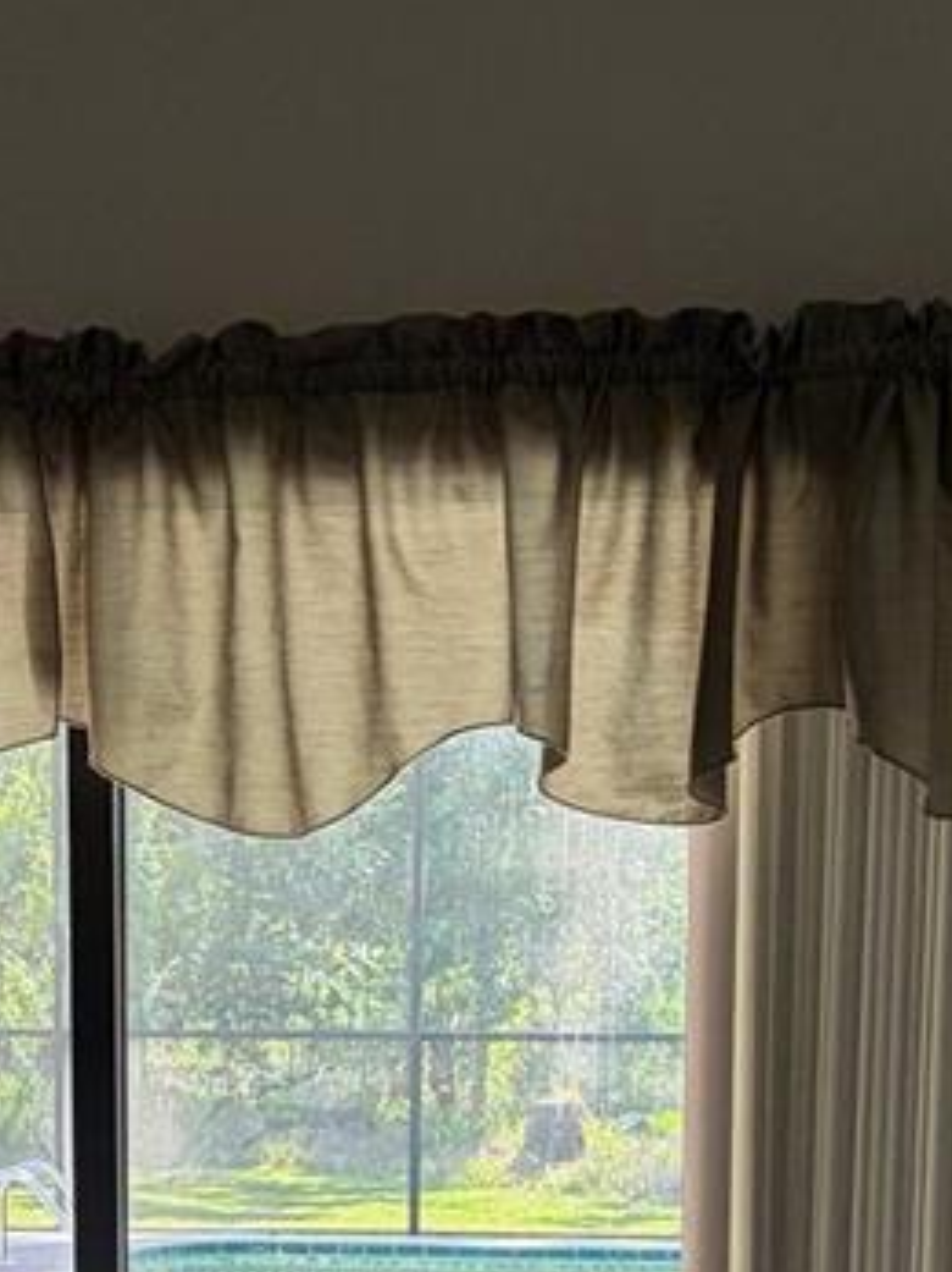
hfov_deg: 16.3
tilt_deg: -12.4
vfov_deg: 20.5
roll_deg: -0.4
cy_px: 1481
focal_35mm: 90
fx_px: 3302
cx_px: 238
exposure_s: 1/225
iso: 100
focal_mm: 5.96
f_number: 1.6
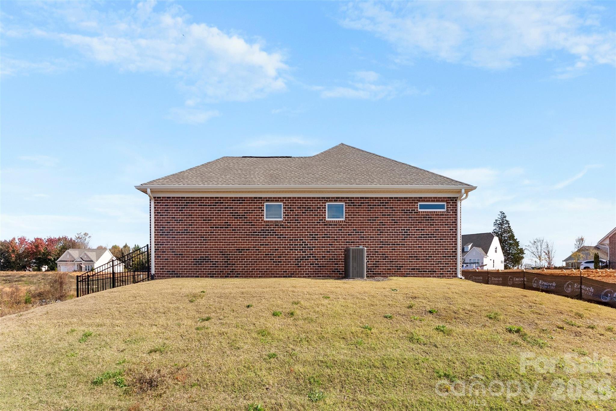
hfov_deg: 99.6
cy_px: 206
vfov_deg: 76.6
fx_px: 260
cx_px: 308
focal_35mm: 15
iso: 1250
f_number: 9
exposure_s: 1/400
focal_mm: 15.2
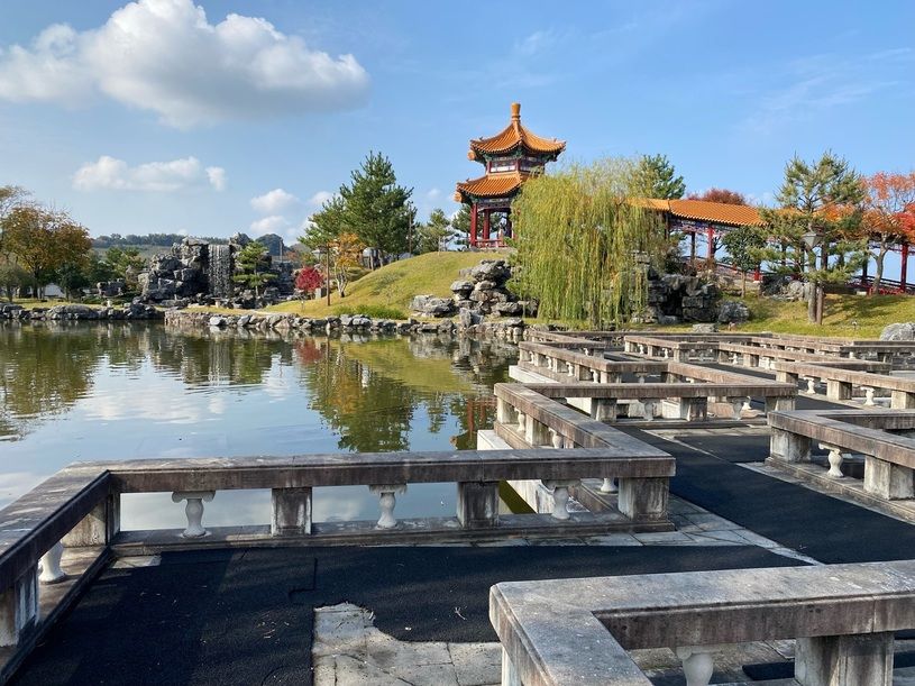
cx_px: 458
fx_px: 687
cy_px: 343
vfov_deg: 53.1
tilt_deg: -2.9
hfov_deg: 67.3
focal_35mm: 26
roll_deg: -1.1
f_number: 1.8
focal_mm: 4.25
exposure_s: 1/2141
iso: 32
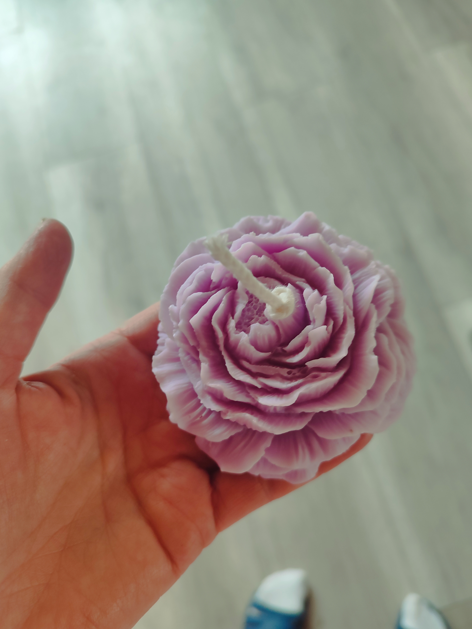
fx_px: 473
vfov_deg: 67.3
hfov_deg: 53.1
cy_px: 310
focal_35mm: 26
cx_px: 241
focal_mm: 5.95
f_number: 1.89
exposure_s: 1/50
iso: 220
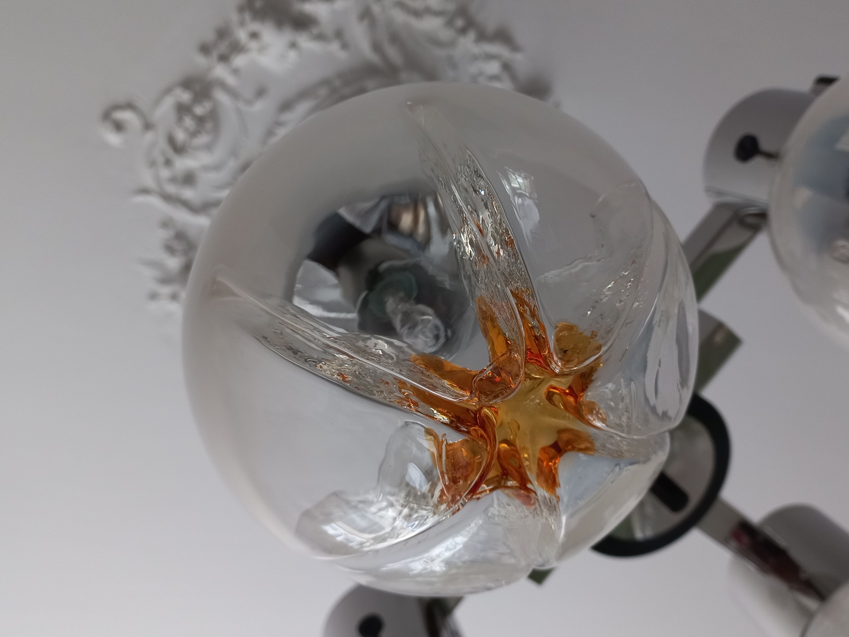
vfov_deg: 45.4
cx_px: 453
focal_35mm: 31
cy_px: 309
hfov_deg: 58.3
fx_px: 760
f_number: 1.8
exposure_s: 1/50
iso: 200
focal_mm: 4.6
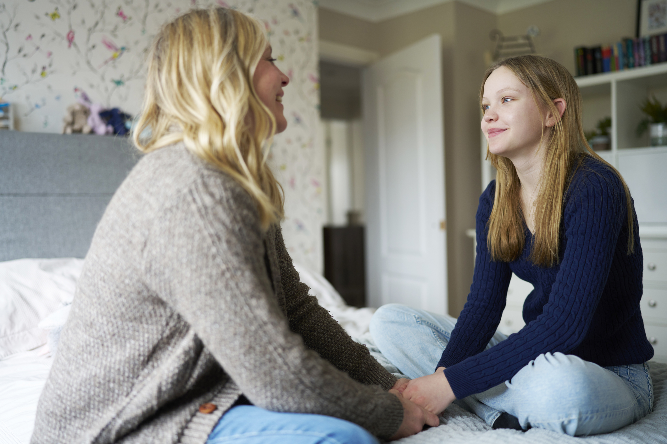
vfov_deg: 37.9
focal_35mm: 35
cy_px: 222
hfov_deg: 54.4
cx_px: 334
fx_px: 648
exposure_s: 1/320
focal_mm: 35
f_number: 1.4
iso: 320
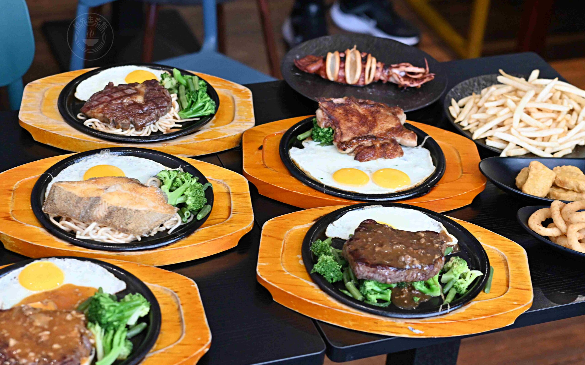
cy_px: 180
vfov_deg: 16.9
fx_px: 1228
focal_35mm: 77
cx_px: 293
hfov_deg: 26.8
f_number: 3.2
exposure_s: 1/200
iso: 2200
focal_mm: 50
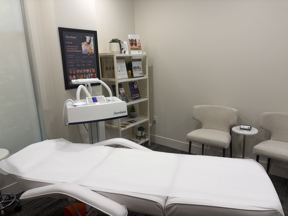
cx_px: 144
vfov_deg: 53.1
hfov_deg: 67.3
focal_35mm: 26
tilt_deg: -13.7
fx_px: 216
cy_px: 108
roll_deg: +2.2
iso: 80
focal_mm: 5.96
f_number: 1.6
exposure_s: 1/120
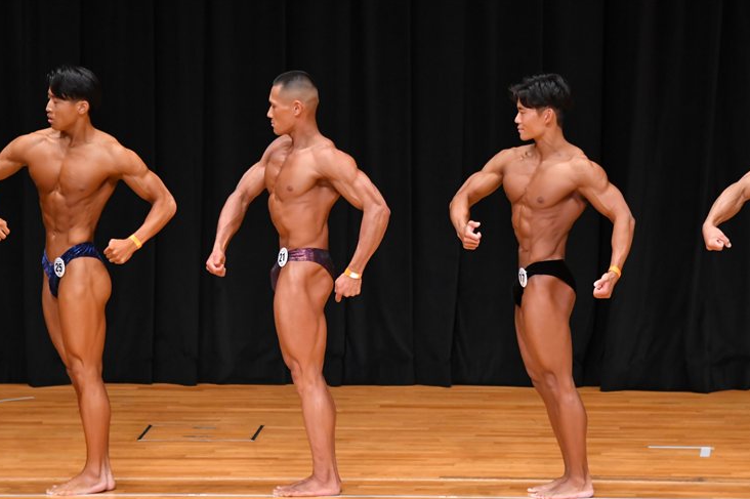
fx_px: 5954
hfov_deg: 7.2
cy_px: 263
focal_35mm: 286
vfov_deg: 4.8
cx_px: 367
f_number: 5.6
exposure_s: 1/400
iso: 4000
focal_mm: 180
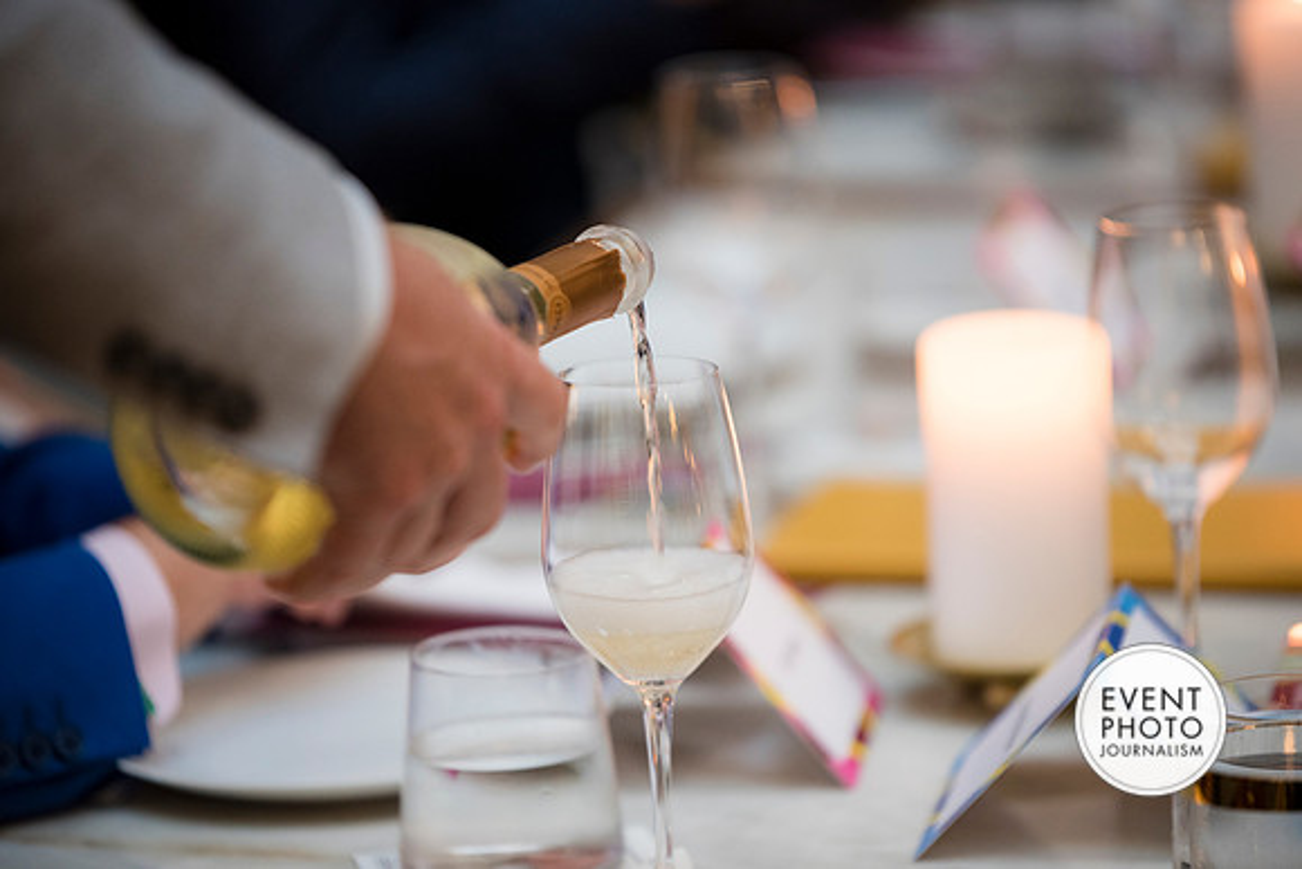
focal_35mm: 200
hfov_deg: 10.3
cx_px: 651
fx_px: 7235
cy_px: 434
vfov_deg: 6.9
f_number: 2.8
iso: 1400
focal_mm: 200
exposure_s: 1/125
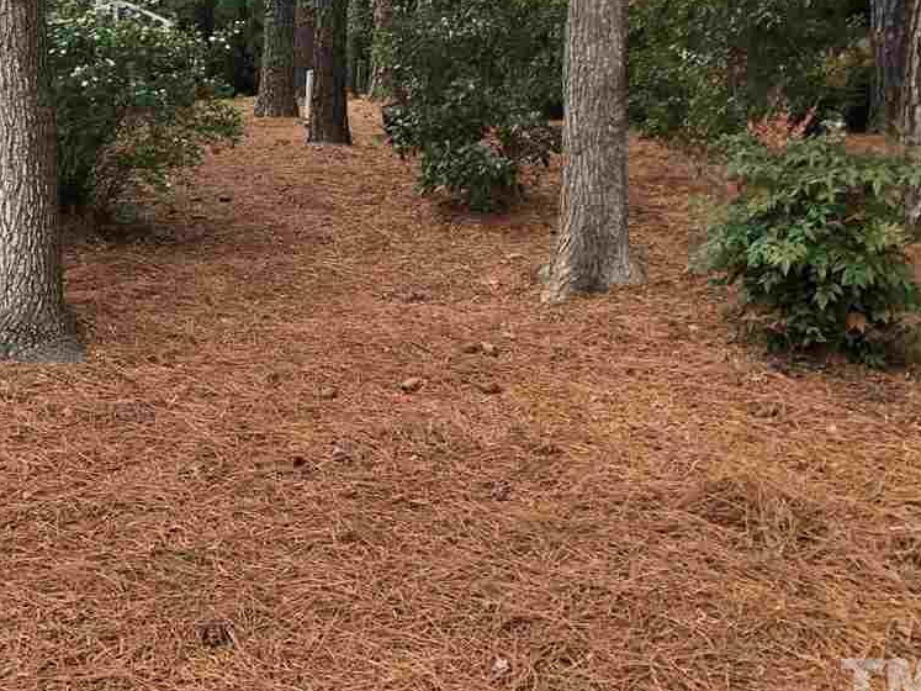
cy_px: 126
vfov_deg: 29.5
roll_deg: -0.6
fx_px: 1277
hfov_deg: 38.8
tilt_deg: -3.1
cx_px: 254
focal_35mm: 48
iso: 20
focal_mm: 3.99
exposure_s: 1/237
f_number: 1.8
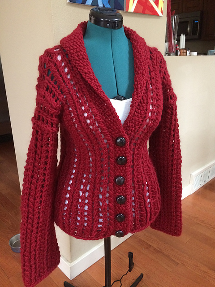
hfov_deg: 48.2
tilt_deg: -20.3
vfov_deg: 61.7
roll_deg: +1.9
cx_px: 108
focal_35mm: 29
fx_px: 240
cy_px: 144
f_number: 2.2
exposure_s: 1/15
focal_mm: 4.15
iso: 320
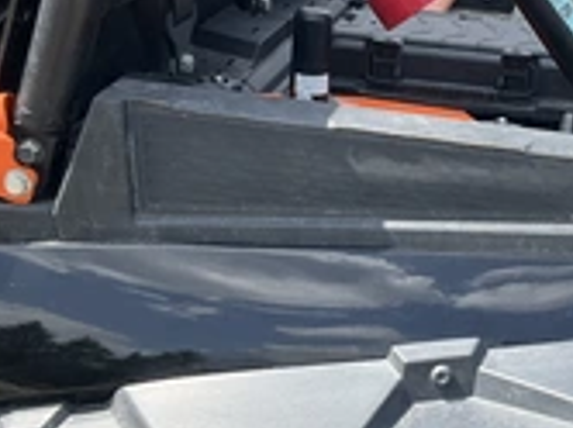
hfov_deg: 27.2
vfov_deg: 20.9
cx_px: 469
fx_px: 1157
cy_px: 176
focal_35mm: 70
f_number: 1.8
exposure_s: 1/580
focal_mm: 3
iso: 25
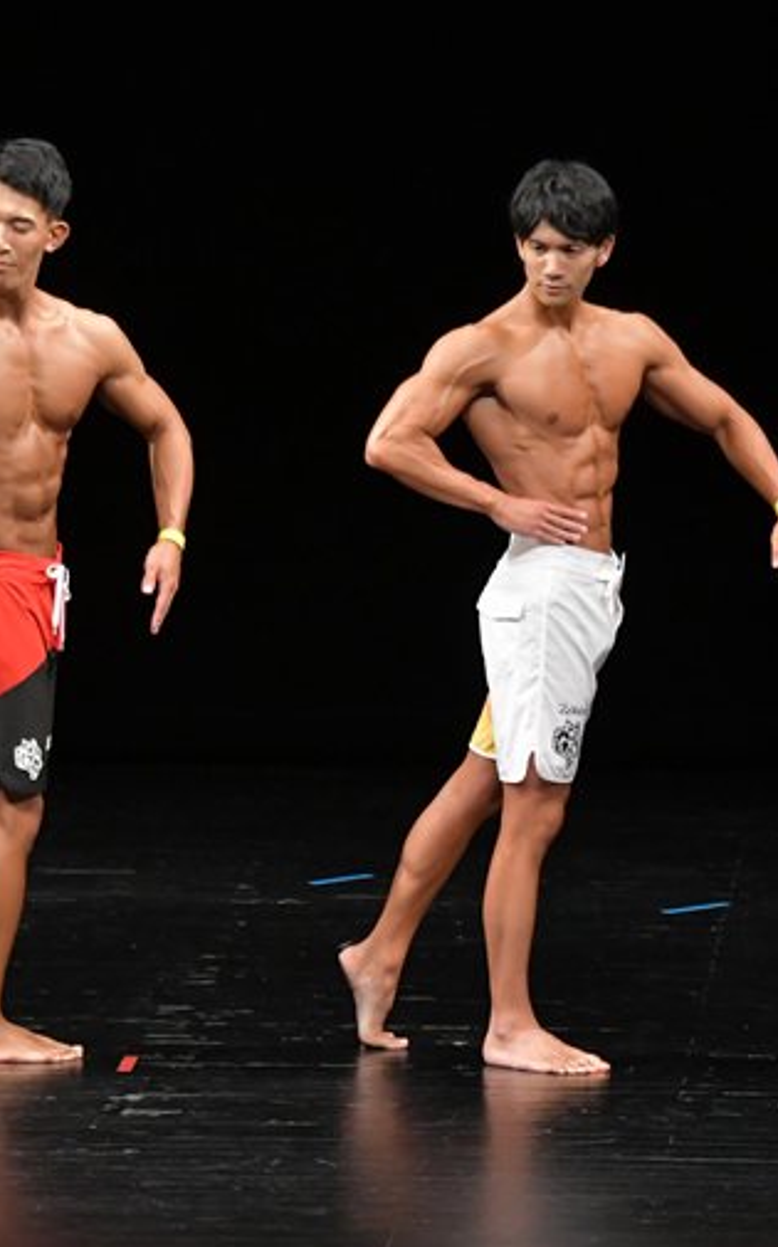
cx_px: 480
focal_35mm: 352
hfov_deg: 3.7
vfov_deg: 6.0
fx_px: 11959
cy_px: 627
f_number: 5.6
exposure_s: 1/400
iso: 3200
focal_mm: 150
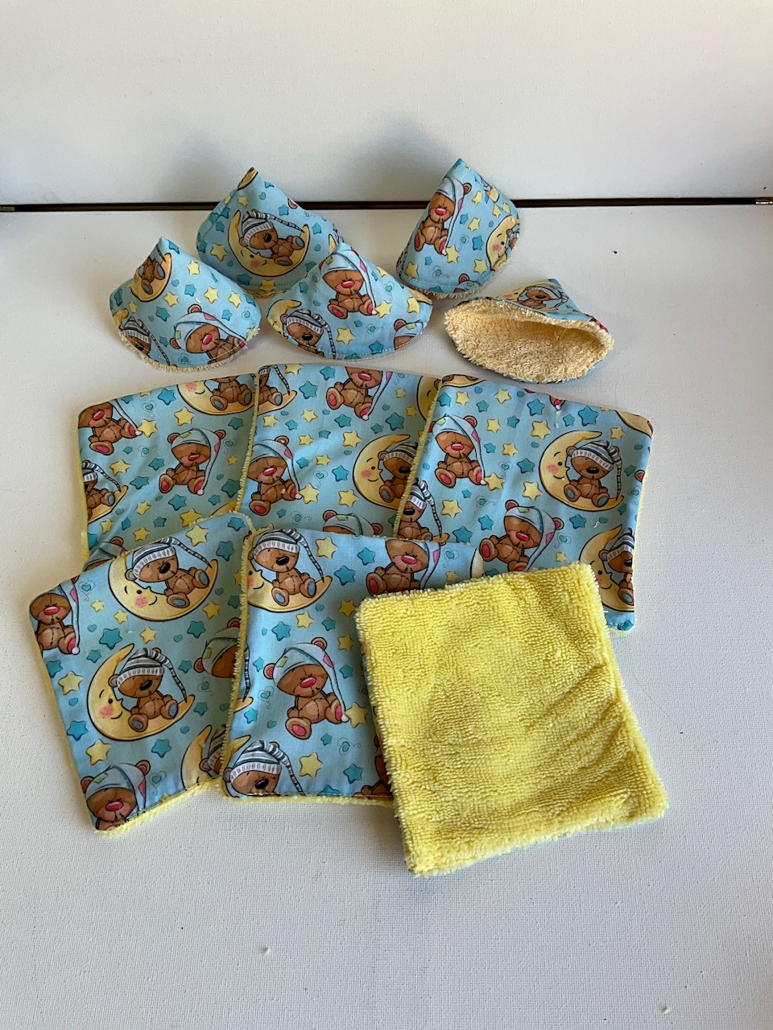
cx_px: 386
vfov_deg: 61.7
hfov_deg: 48.2
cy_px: 515
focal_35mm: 29
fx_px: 863
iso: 20
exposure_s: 1/100
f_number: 1.8
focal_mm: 3
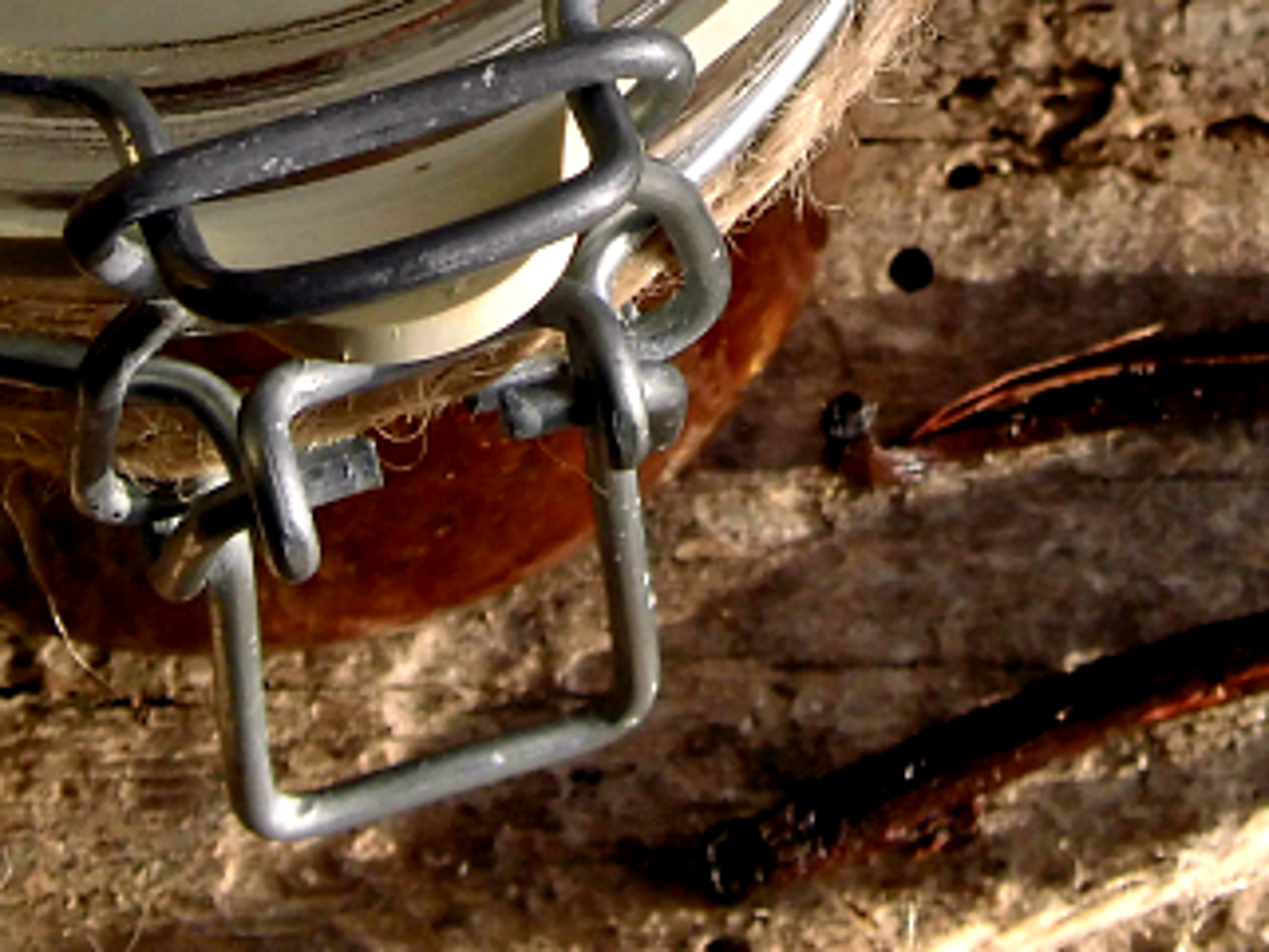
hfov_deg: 13.1
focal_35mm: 150
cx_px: 830
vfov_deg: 9.6
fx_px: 5501
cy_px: -541
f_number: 3.4
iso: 100
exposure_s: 1/125
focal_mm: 8.3
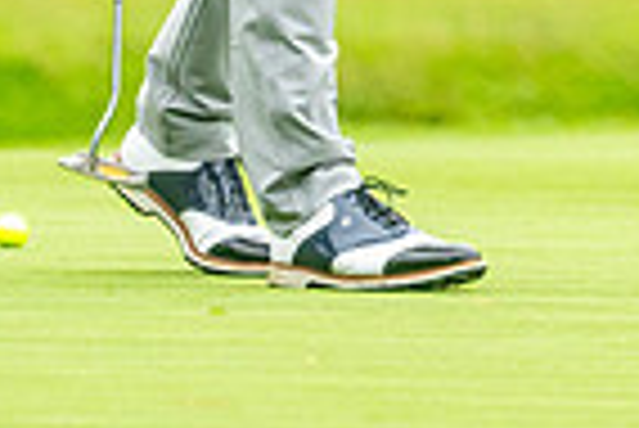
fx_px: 32586
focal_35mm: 1834
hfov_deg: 1.1
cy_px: -419
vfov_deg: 0.8
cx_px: 562
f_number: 4
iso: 800
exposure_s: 1/1000
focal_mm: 300
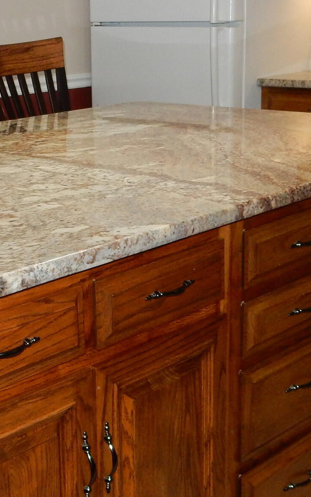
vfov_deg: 30.2
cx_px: 71
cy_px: 251
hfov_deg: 19.0
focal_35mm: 68
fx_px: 922
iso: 250
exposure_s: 1/30
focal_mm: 4.5
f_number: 3.7
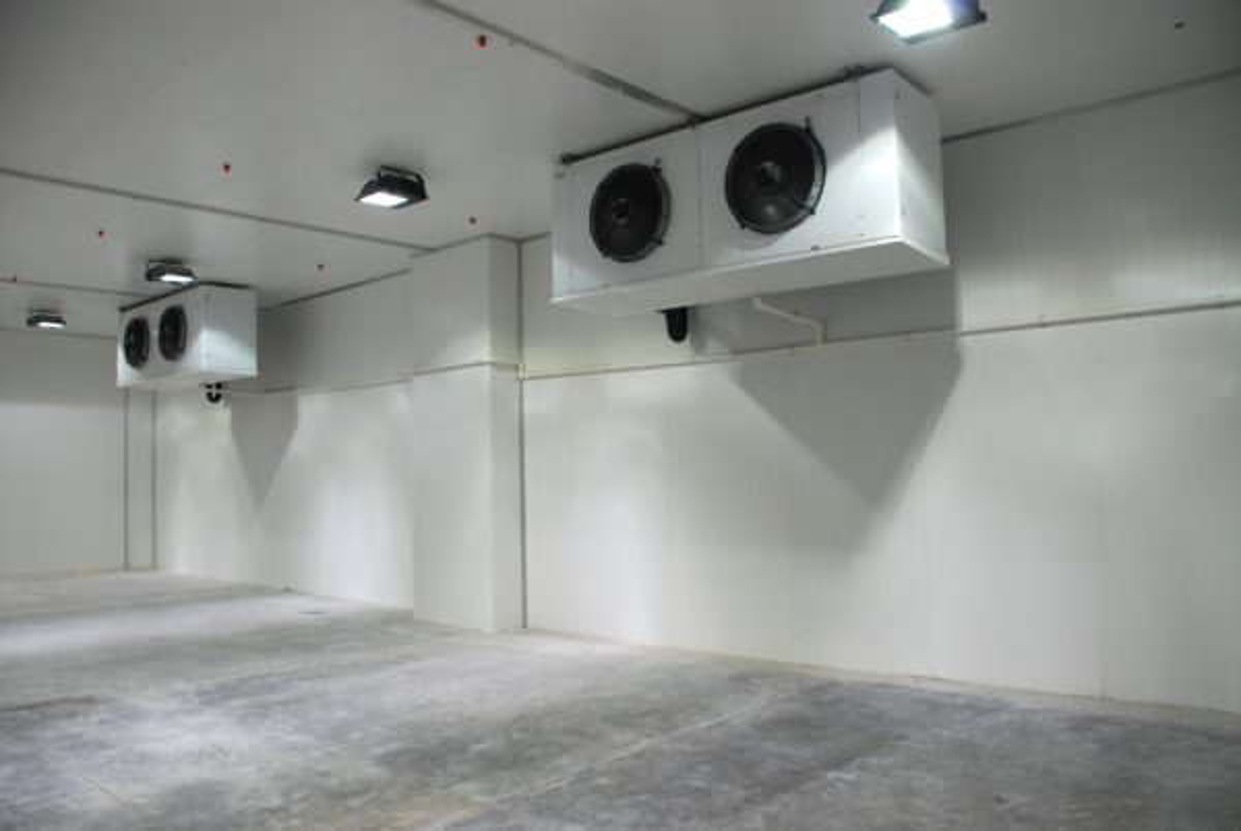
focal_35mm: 27
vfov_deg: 48.1
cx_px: 620
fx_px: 932
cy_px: 416
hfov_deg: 67.3
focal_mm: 18
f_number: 3.5
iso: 200
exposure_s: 1/50
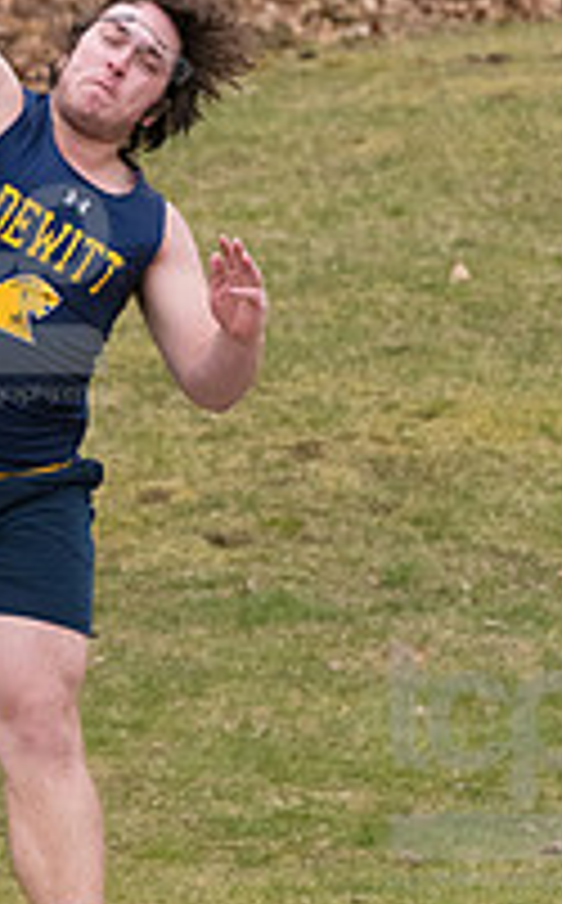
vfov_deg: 3.6
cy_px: 279
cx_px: 2
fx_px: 14314
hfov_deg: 2.2
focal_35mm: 582
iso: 2000
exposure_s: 1/2000
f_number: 5
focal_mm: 170
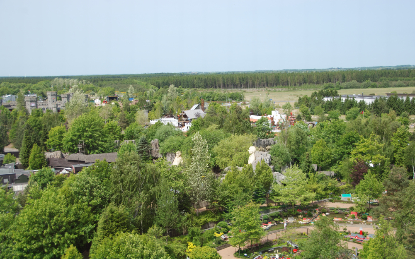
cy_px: 139
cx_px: 211
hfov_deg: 41.4
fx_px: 549
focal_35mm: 49
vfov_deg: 26.6
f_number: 4.2
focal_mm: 31
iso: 100
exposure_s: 1/400
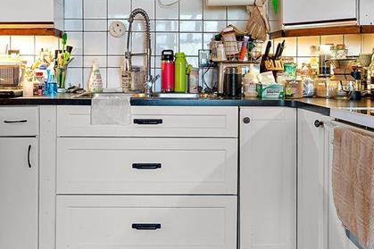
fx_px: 457
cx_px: 164
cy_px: 79
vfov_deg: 30.2
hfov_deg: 44.4
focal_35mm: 44
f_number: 9
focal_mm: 18
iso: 640
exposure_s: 1/2
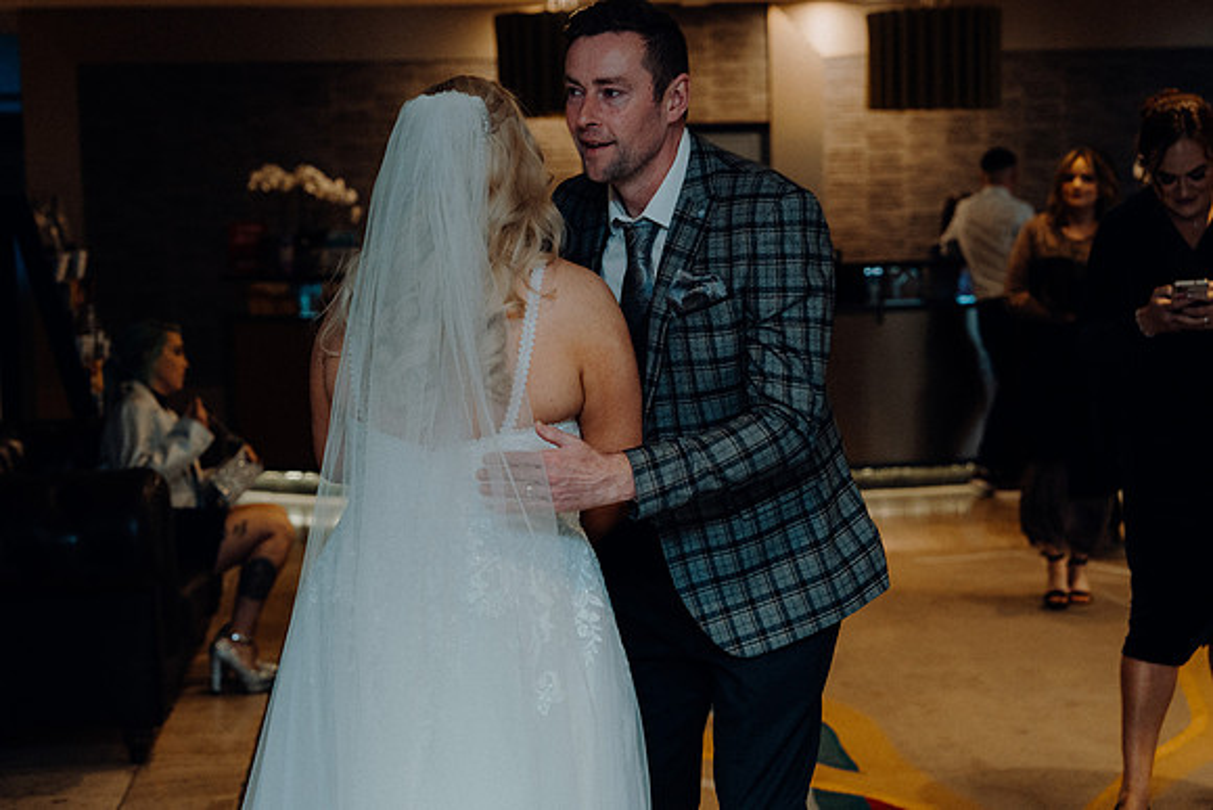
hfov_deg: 32.9
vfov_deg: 22.3
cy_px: 405
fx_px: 2056
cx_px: 606
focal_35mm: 61
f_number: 3.5
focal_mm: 61
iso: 2500
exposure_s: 1/160
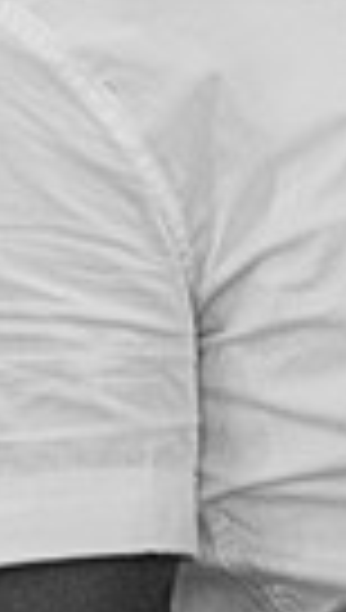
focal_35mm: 441
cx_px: 1029
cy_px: -56
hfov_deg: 2.7
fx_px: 7157
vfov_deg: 4.9
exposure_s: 1/60
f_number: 2.8
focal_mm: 66
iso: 3200
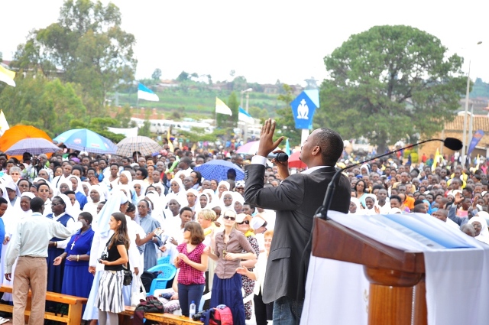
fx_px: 1730
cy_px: 162
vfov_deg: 10.7
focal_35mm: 128
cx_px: 244
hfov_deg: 16.1
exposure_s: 1/200
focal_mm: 85
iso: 320
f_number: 11
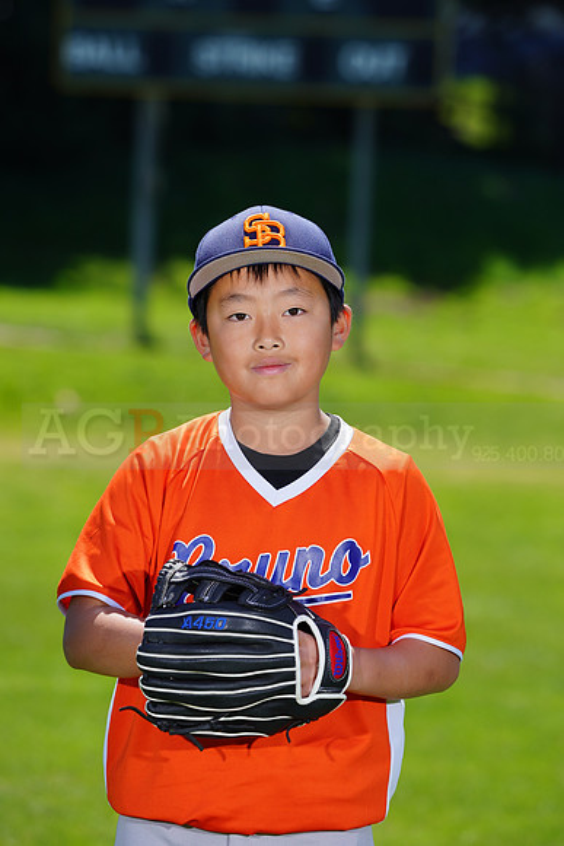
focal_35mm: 274
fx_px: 6435
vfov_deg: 7.5
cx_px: 282
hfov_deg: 5.0
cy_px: 423
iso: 100
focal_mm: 274
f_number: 8
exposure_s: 1/250
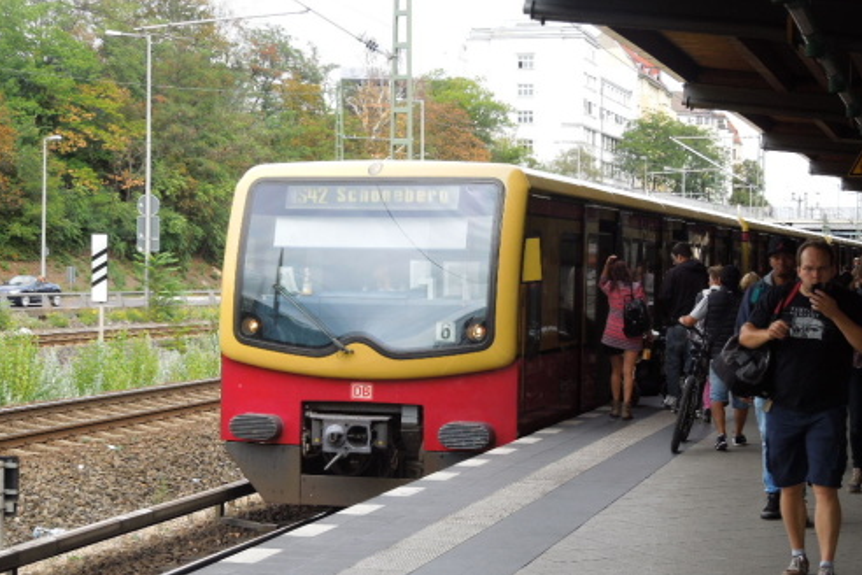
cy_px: 299
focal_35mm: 73
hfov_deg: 27.7
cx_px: 436
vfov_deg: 18.7
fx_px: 1748
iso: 140
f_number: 4.4
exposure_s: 1/200
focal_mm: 12.5
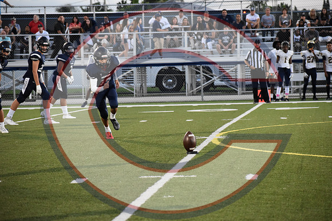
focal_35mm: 195
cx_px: 166
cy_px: 110
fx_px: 1799
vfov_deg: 7.0
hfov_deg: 10.5
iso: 3200
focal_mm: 130
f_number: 4.8
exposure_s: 1/250
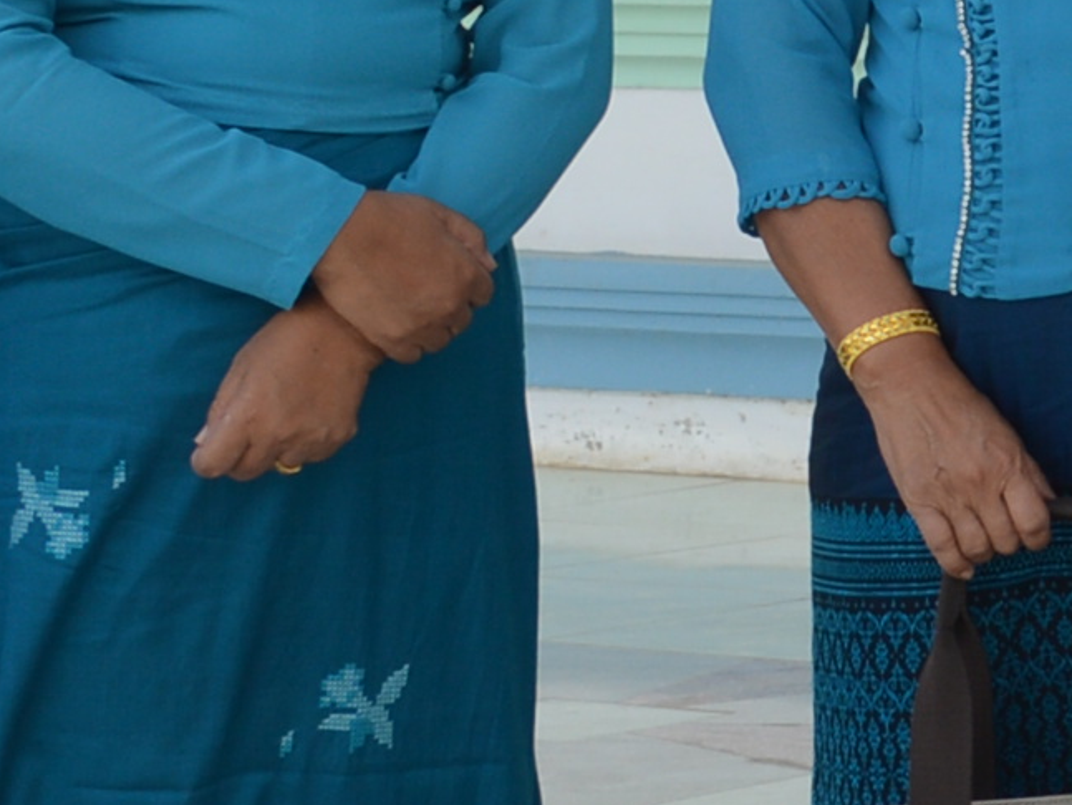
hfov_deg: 7.6
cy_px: -159
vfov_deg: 6.1
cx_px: 2636
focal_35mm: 241
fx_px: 7468
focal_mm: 24
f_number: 7.1
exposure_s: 1/200
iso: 100
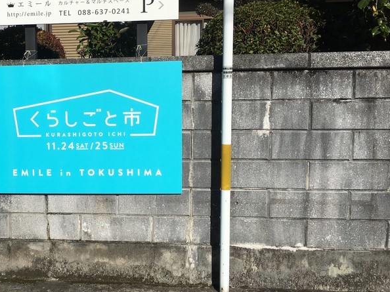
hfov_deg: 36.6
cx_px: 64
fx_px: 563
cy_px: 125
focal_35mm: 50
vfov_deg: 29.1
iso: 25
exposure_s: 1/5128
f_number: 2.2
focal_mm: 4.15
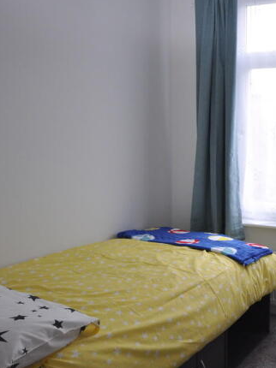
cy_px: 183
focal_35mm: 44
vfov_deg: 43.0
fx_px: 468
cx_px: 238
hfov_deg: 31.6
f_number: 5.6
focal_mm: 20
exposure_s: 1/60
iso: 720
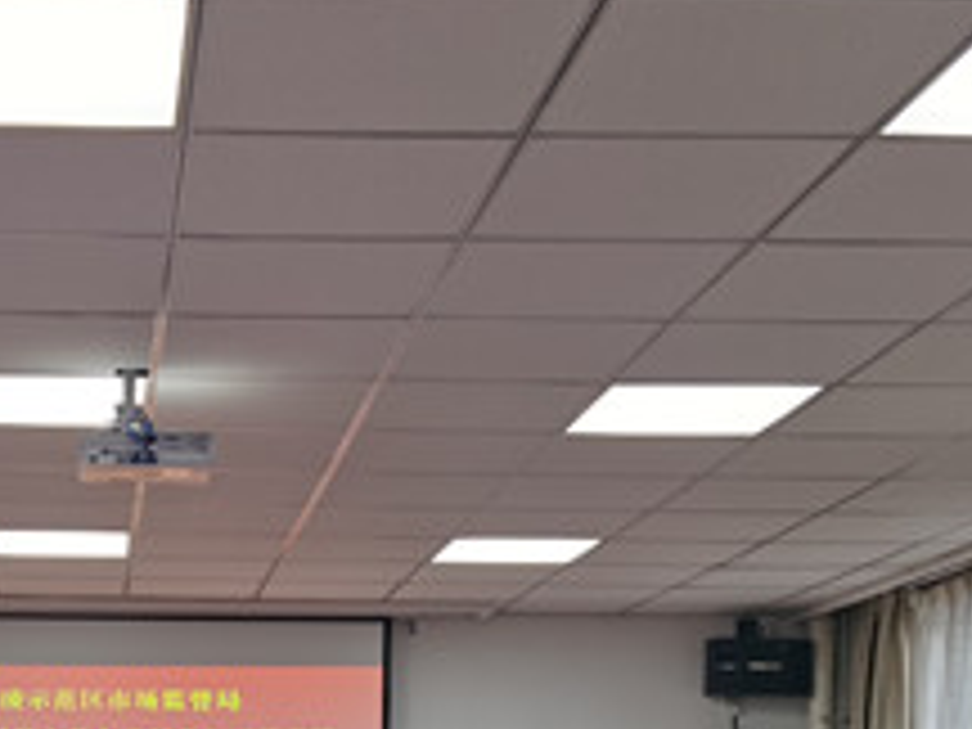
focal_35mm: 75
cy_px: 882
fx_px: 2106
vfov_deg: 18.6
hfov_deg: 25.4
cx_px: 140
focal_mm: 5.56
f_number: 1.6
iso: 64
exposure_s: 1/100
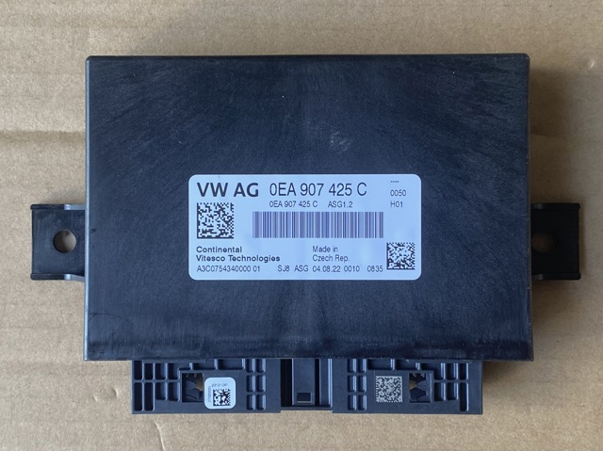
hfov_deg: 67.3
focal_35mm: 26
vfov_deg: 53.0
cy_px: 226
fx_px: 453
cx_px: 302
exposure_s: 1/121
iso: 64
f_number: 1.8
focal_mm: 4.25
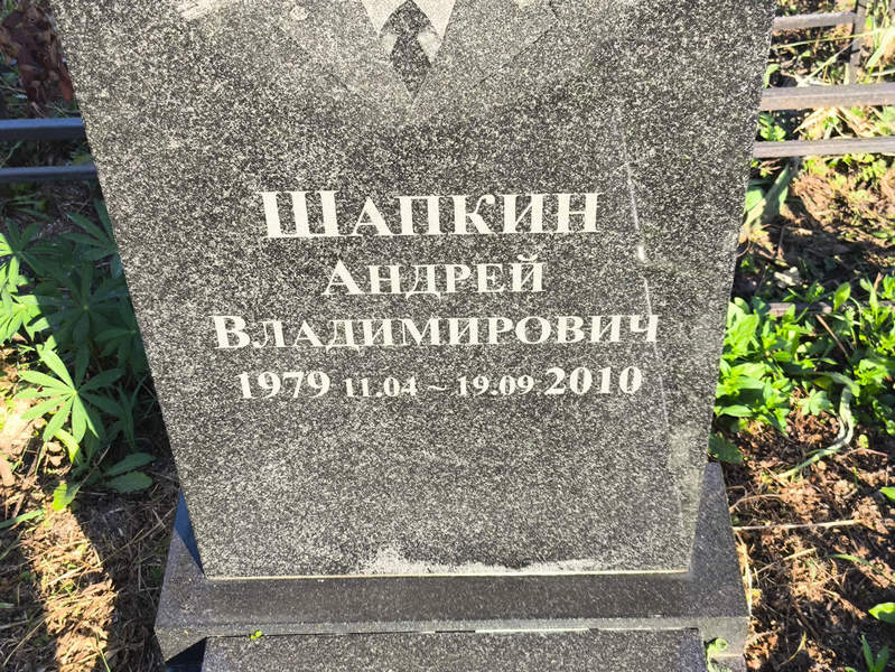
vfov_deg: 29.1
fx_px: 1293
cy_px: 336
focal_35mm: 50
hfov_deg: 38.2
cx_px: 448
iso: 50
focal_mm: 4.71
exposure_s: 1/259
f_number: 1.7
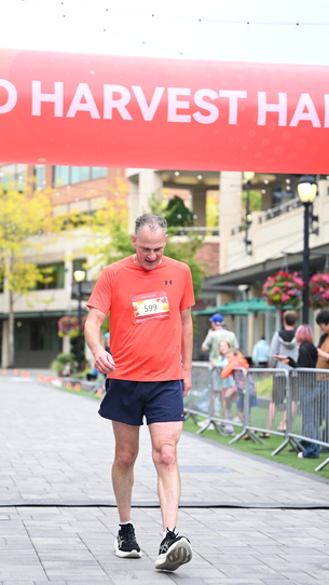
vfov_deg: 25.6
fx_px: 1287
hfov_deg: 14.6
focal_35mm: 83
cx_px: 169
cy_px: 292
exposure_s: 1/1600
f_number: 2.8
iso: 640
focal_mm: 78
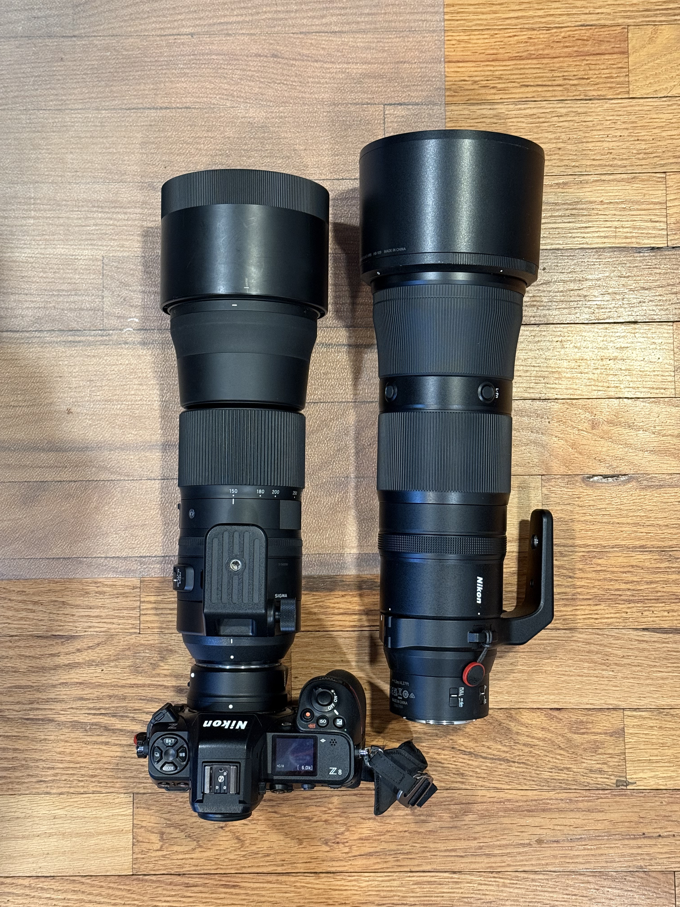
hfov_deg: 30.3
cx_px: 340
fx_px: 1257
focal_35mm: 48
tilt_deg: -84.0
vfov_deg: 39.7
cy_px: 454
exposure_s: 1/40
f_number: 1.78
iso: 400
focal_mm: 6.76
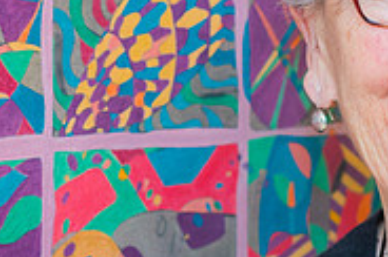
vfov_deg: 4.0
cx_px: 342
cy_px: 98
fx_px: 3680
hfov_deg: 6.0
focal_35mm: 342
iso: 400
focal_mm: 85
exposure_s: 1/60
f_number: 5
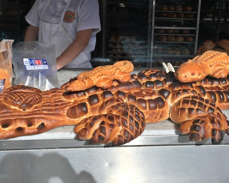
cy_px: 51
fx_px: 318
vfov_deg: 31.6
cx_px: 115
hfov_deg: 39.6
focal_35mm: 47
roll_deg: -3.5
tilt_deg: -12.9
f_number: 2.2
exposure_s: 1/1647
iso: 32
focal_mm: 4.15
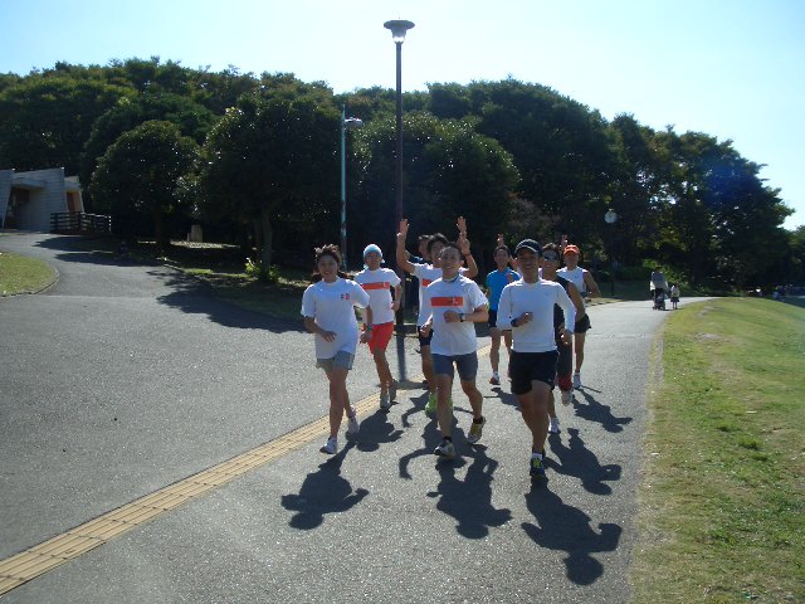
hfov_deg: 52.6
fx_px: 814
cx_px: 402
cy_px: 302
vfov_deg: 40.7
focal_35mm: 35
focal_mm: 5.8
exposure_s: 1/500
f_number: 4.3
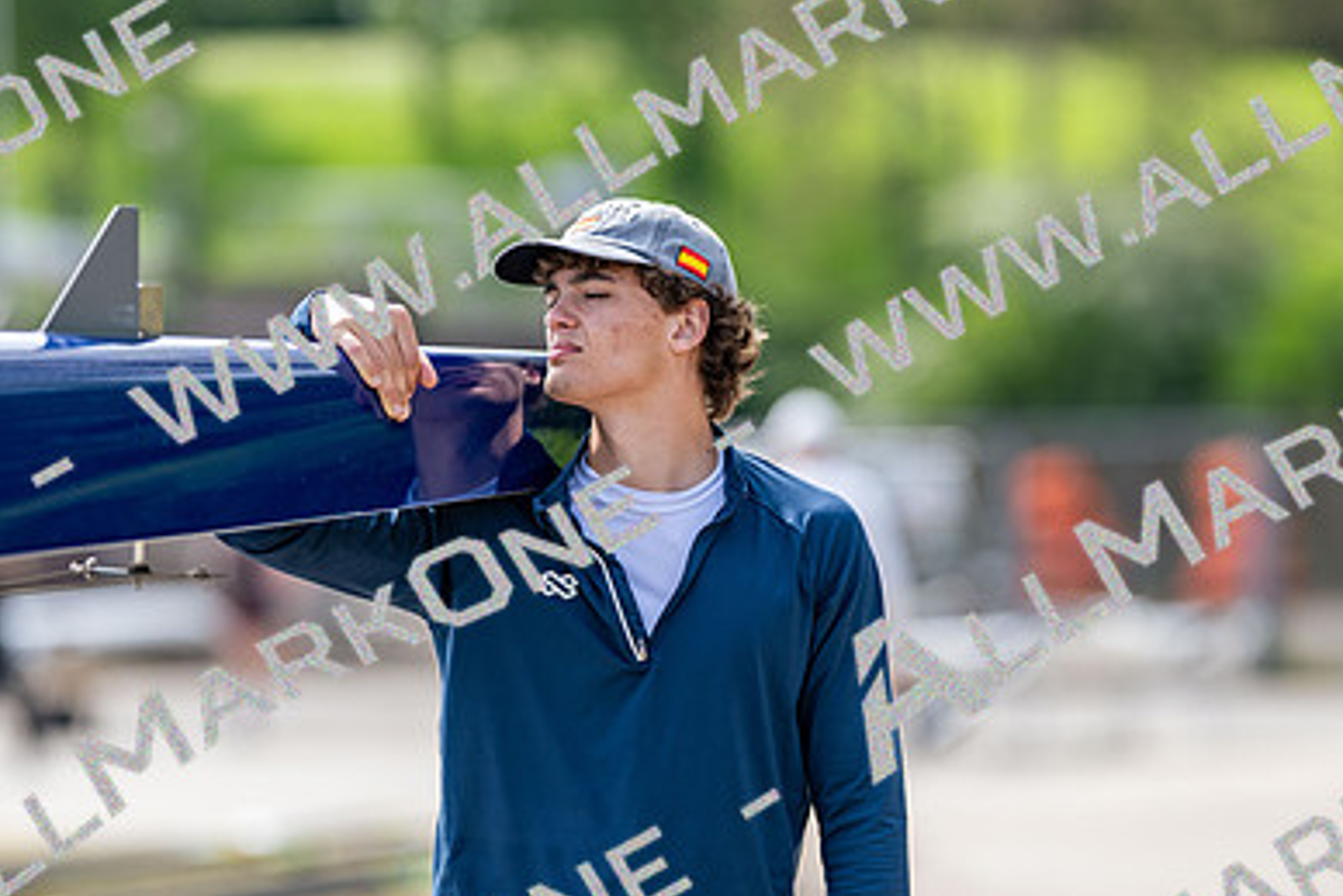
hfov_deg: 10.2
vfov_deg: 6.8
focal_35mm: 202
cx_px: 557
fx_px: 7538
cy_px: 455
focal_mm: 135
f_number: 1.8
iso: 64
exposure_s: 1/1600
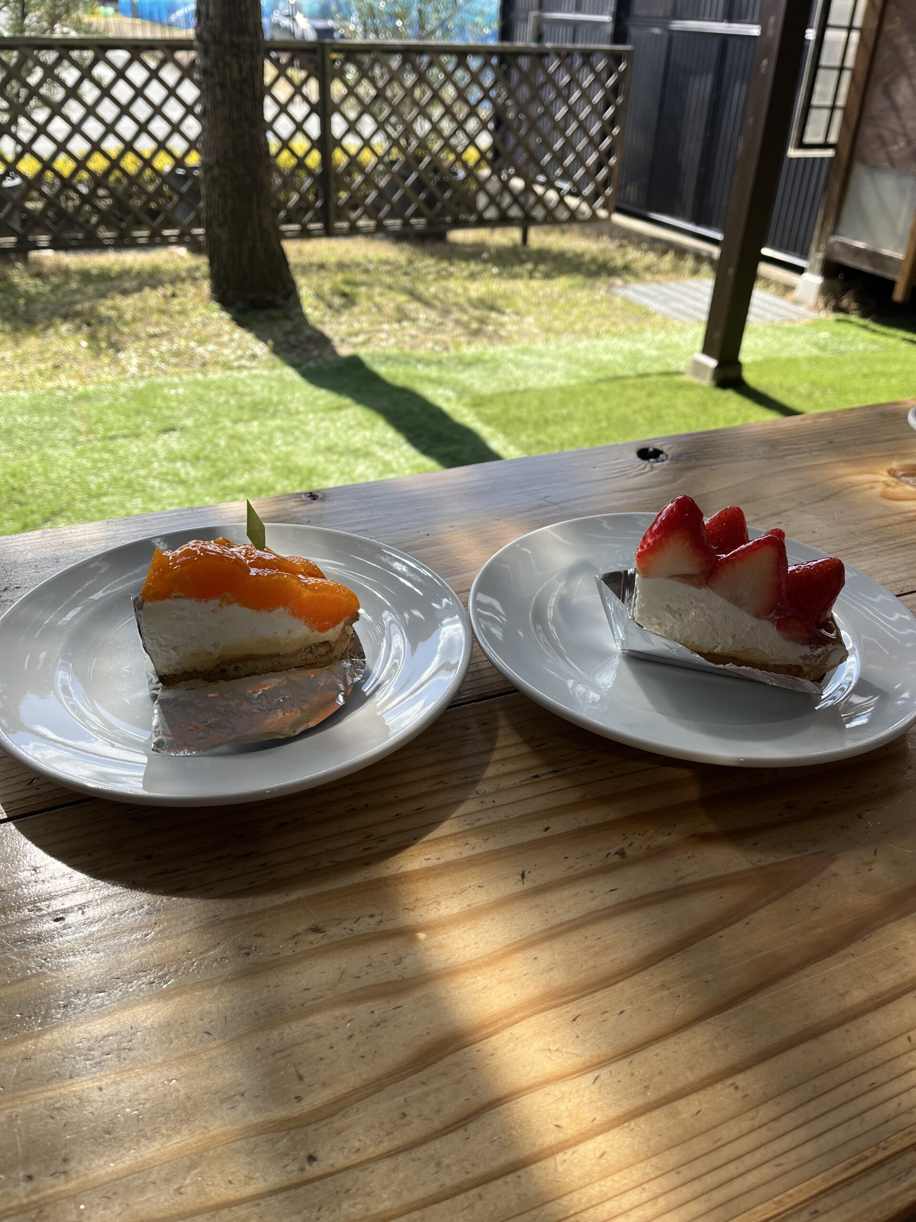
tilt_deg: -31.5
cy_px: 611
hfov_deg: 53.1
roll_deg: -2.1
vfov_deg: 67.3
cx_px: 458
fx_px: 917
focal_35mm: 26
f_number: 1.6
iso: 50
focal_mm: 5.1
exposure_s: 1/1117
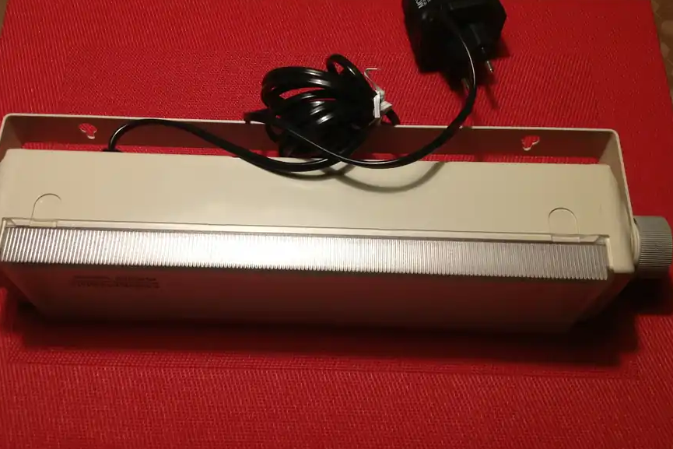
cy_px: 222
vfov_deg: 31.9
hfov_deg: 46.4
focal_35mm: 42
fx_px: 785
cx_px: 310
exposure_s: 1/15
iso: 80
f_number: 2.4
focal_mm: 4.28
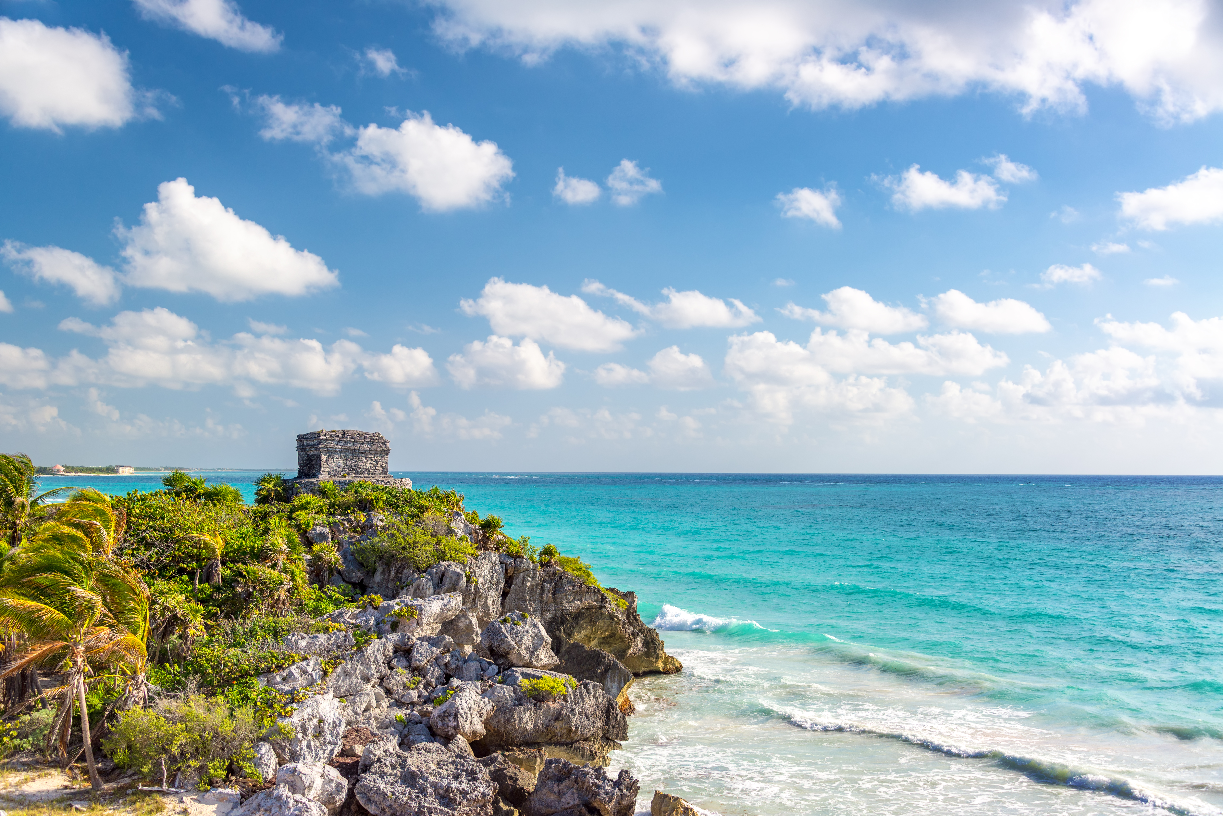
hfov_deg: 48.4
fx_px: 1359
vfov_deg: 33.4
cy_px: 408
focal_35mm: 40
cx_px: 612
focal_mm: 40
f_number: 6.3
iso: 200
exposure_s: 1/400
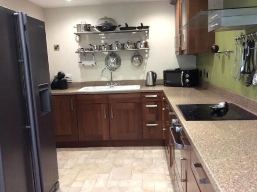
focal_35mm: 32
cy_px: 96
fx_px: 237
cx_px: 128
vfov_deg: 44.1
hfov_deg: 56.9
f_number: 2.4
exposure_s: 1/25
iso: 125
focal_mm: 3.3
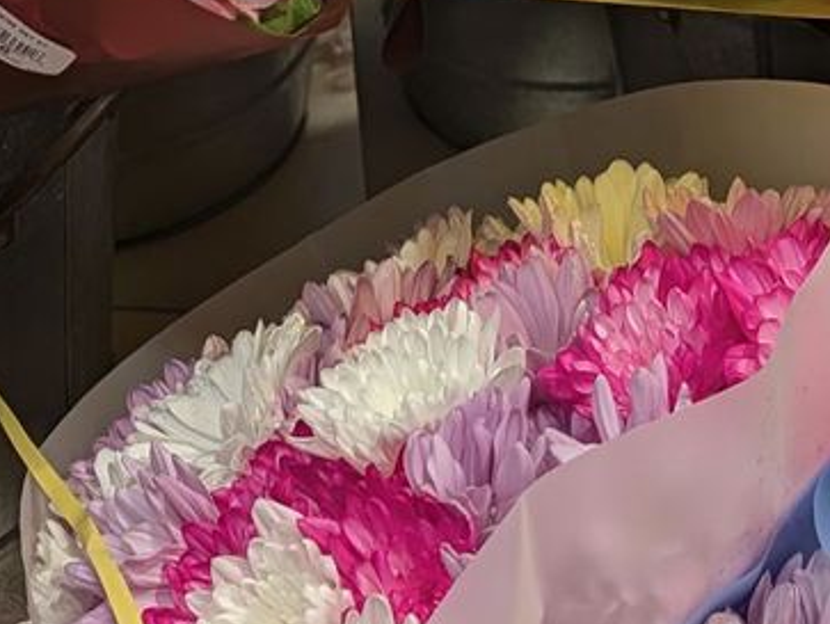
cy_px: -217
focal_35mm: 81
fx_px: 1944
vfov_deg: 17.0
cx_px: 759
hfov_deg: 23.4
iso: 32
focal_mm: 5.28
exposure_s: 1/60
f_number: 1.7
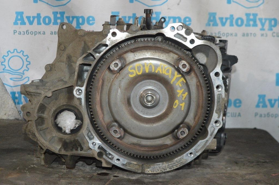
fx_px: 488
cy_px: 92
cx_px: 140
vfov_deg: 21.5
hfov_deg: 31.9
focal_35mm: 63
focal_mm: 42
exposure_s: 1/60
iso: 1600
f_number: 5
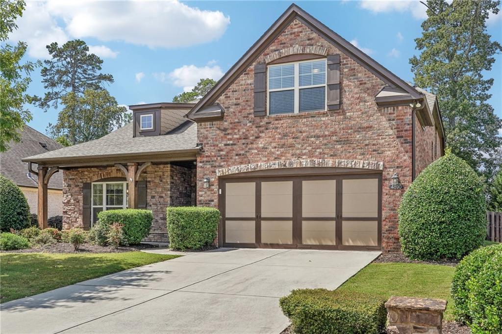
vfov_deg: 37.8
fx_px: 488
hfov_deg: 54.5
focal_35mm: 35
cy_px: 167
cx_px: 251
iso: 400
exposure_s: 1/1250
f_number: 8
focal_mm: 35
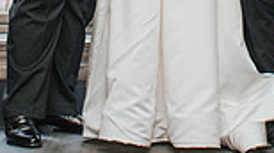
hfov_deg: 14.2
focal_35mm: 152
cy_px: -221
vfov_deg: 7.4
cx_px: 125
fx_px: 1102
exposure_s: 1/200
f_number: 3.5
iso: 1000
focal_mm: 35
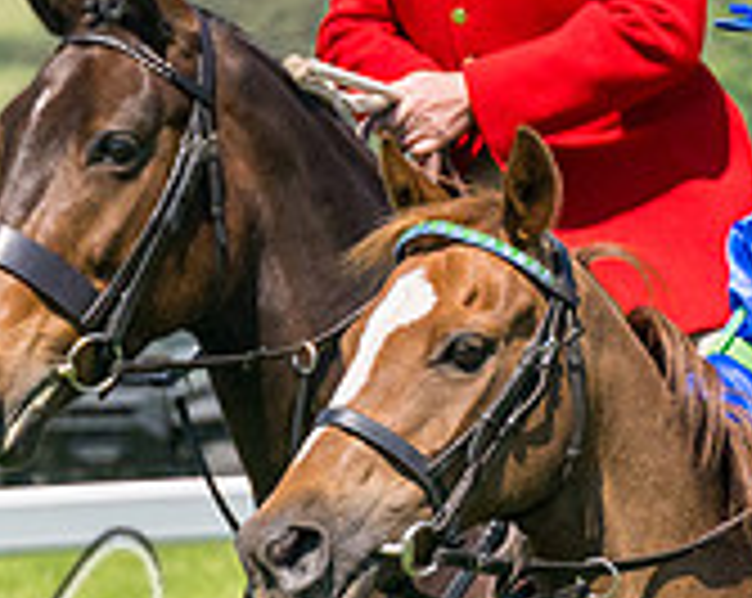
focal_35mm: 561
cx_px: 620
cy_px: 423
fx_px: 12464
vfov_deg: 2.8
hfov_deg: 3.5
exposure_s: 1/6400
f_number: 5
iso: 400
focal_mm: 98
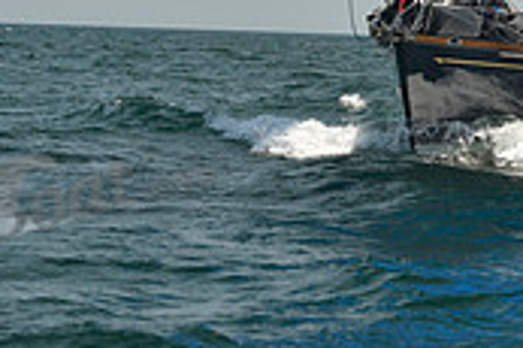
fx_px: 3411
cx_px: 375
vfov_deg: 5.8
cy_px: 17
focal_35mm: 235
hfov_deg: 8.8
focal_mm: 70
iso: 400
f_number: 7.1
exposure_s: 1/800
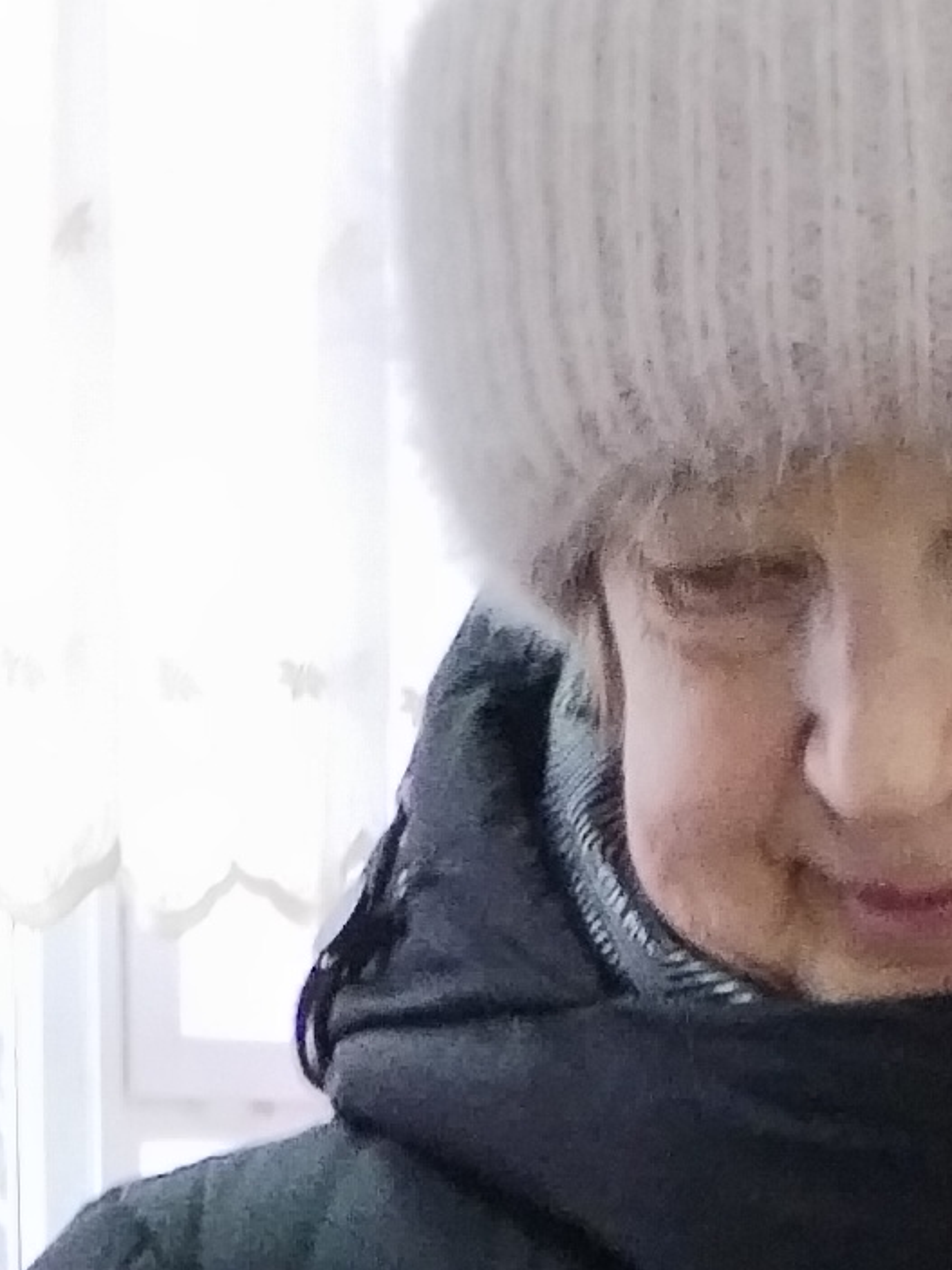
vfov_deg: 9.2
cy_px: 3122
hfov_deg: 7.8
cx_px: 838
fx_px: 6969
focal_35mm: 190
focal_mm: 4.75
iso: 354
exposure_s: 1/25
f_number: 1.8
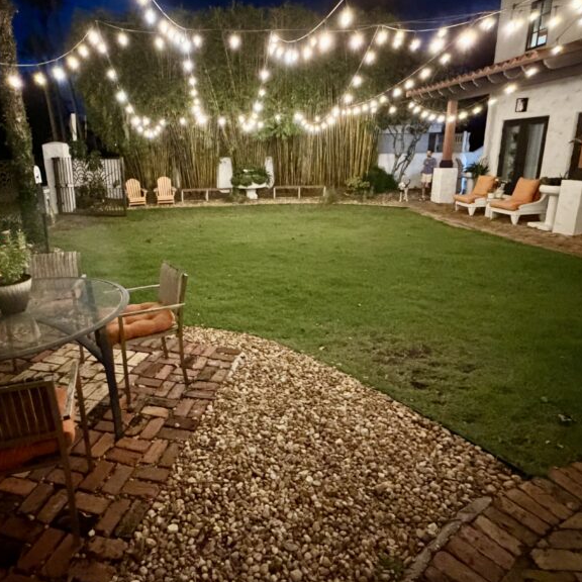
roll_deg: +1.7
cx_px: 232
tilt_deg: -14.7
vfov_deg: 69.3
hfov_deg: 68.9
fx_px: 418
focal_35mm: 22
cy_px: 253
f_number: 2.2
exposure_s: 1/30
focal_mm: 2.22
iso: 1250
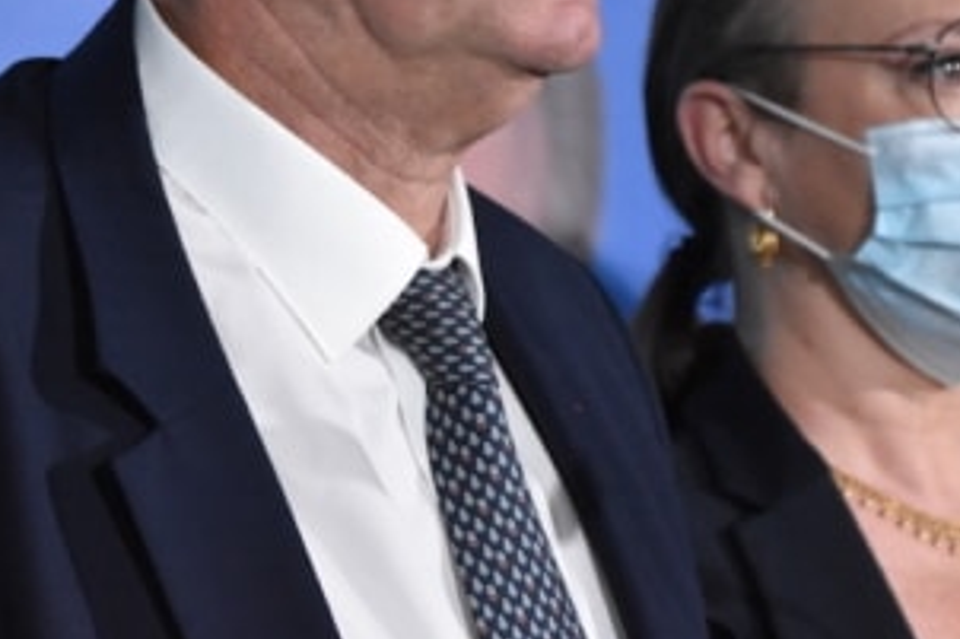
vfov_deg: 4.8
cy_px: 13
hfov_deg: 7.3
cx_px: 566
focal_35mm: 283
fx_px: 7542
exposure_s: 1/160
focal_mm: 95
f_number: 5.3
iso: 2500
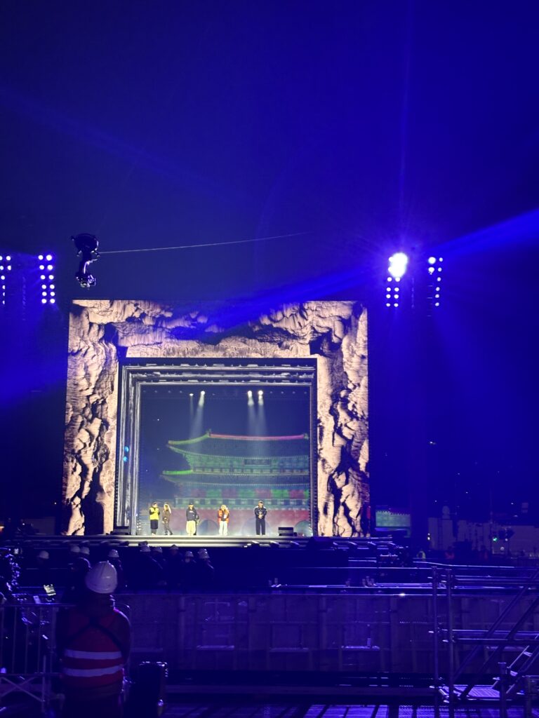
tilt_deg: +10.2
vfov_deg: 36.8
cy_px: 359
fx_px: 1080
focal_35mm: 52
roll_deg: -1.0
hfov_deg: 28.0
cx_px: 270
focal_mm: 5.96
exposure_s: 1/40
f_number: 1.6
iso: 200
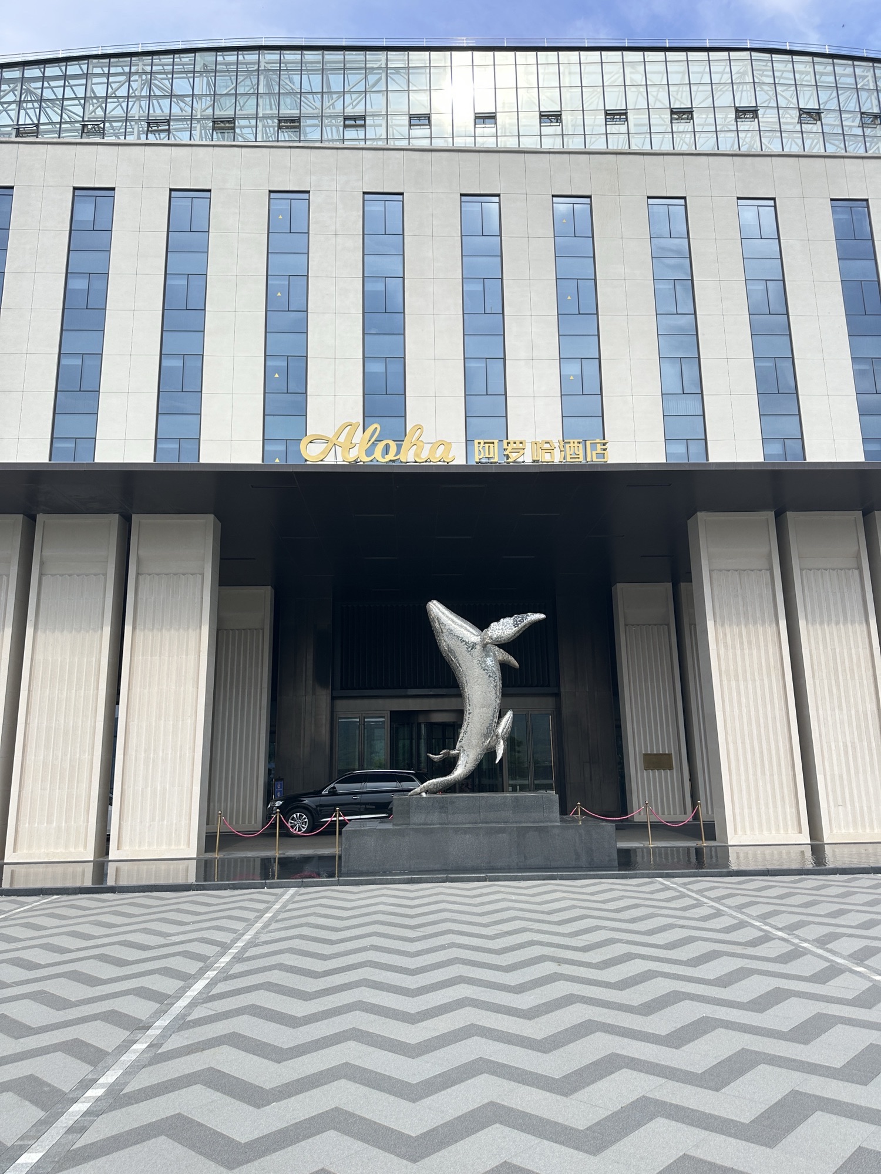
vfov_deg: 71.6
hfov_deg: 56.8
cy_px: 587
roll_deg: +0.5
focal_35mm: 24
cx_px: 440
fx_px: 814
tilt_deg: +13.3
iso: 80
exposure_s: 1/1107
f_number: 1.78
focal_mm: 6.86
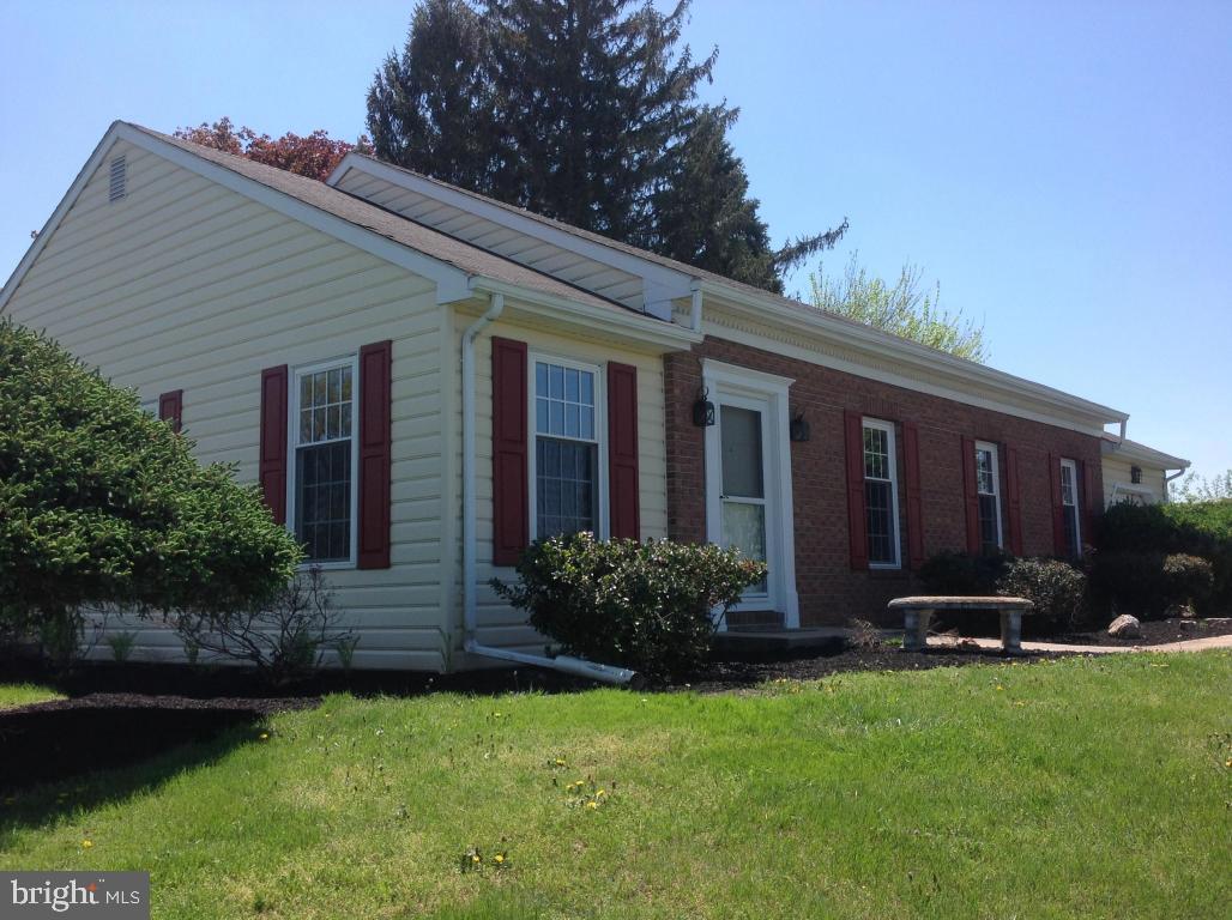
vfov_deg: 40.6
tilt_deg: +8.0
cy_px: 460
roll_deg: +0.7
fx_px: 1244
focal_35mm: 35
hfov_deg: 52.7
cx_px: 616
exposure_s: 1/1314
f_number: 2.4
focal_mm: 4.28
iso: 50
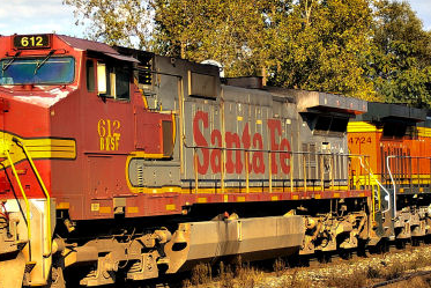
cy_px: 179
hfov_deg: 19.7
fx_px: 1243
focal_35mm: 104
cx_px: 240
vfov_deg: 13.2
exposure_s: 1/1500
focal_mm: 43
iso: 200
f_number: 4
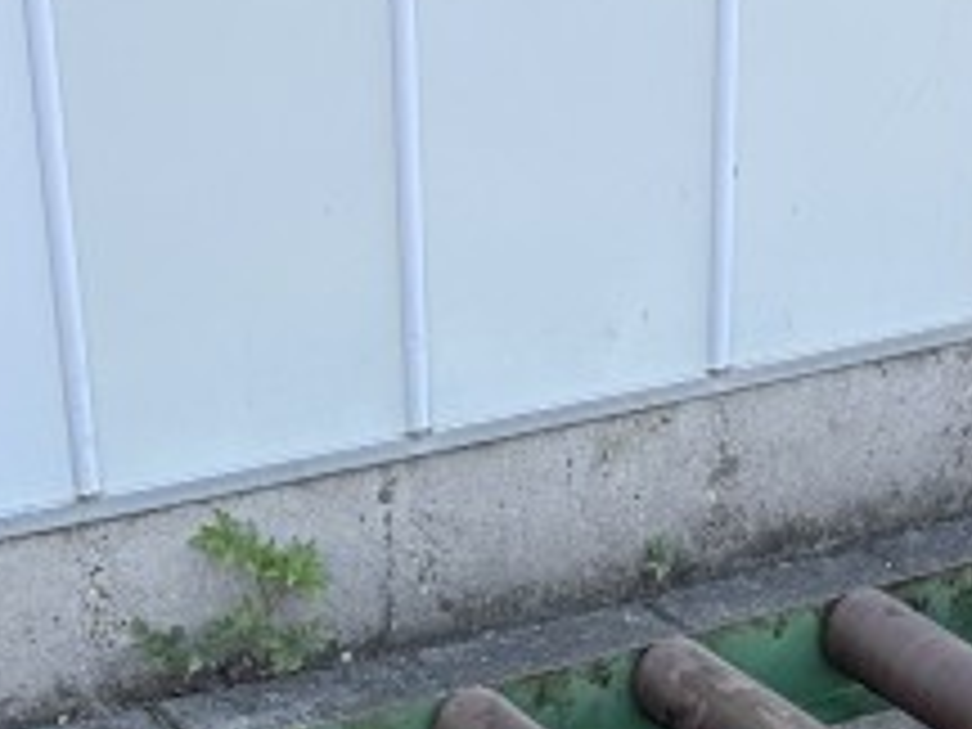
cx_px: 648
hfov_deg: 17.2
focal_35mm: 114
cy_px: 1228
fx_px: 3201
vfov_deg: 12.1
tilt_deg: -35.7
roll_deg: -1.9
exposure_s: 1/386
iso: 80
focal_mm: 6.86
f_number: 1.78
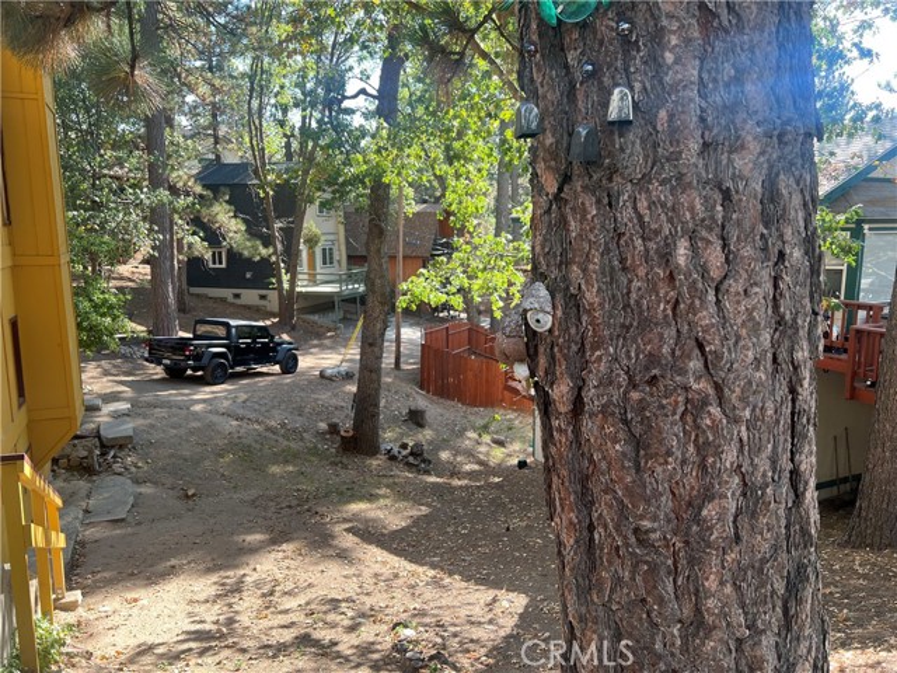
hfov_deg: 67.3
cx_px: 448
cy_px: 336
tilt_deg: -10.6
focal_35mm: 26
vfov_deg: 53.1
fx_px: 674
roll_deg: +0.6
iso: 40
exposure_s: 1/289
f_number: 1.5
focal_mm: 5.7
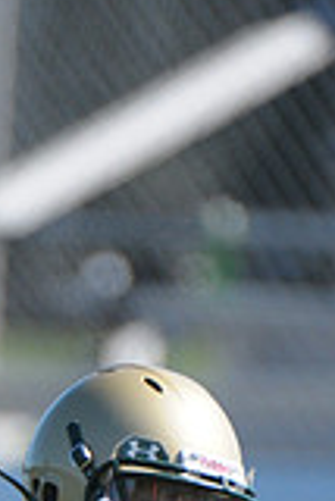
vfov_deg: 0.9
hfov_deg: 0.6
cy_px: 733
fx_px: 30222
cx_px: -14
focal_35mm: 2170
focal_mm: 400
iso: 640
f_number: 4
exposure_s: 1/2500
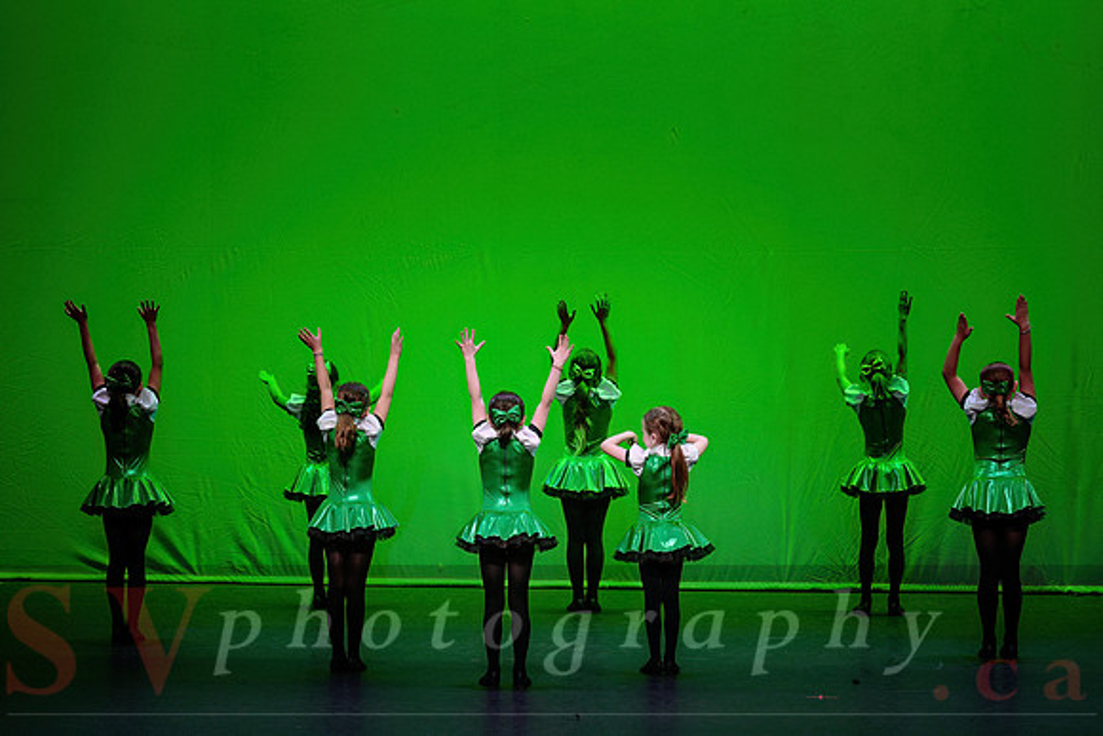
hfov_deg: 14.5
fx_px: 4338
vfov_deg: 9.7
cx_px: 609
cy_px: 464
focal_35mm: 142
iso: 1250
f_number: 2.8
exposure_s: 1/500
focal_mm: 112
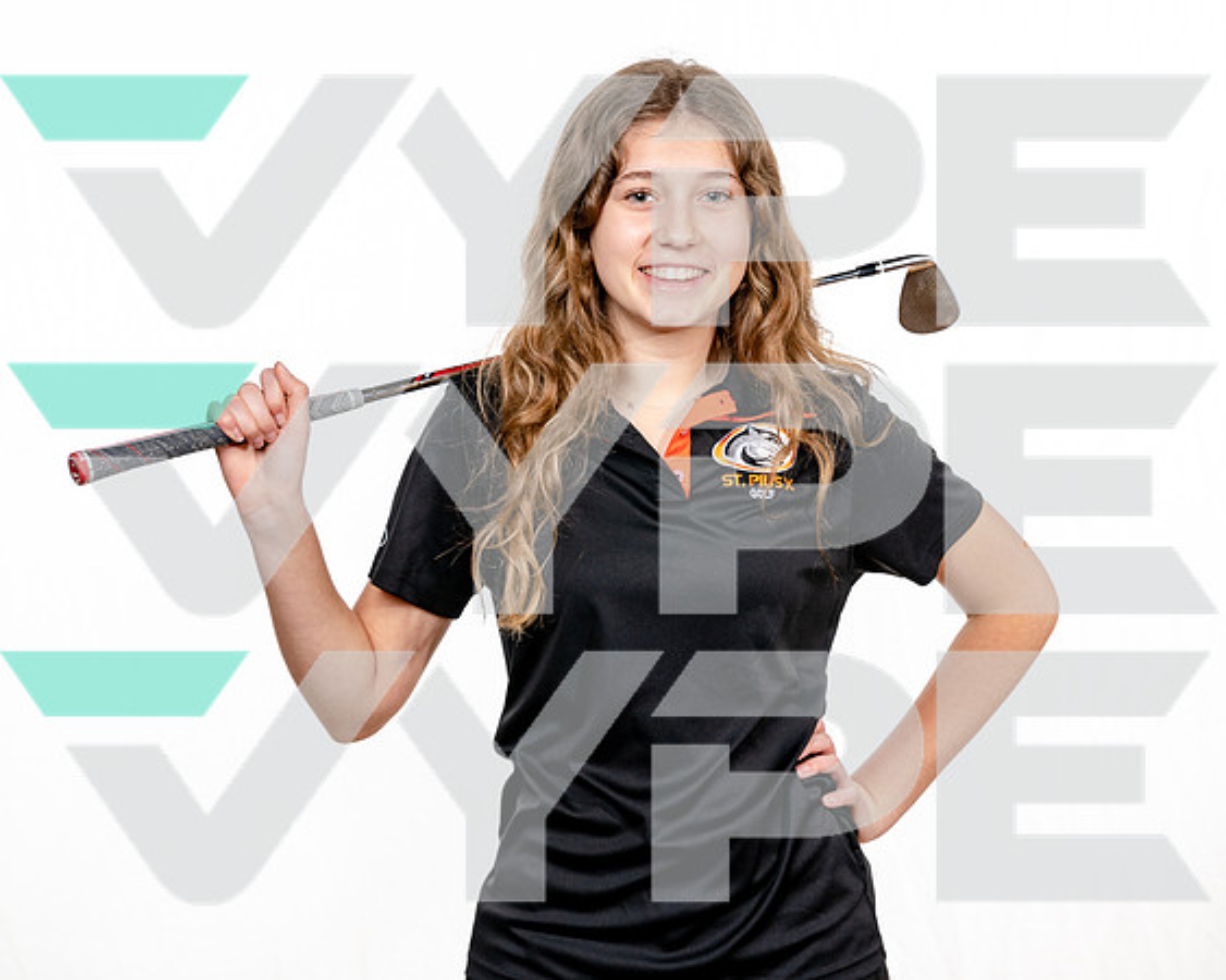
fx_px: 2859
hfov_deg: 24.2
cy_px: 490
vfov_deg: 19.4
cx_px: 674
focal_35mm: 79
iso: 160
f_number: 8
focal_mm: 70
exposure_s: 1/250
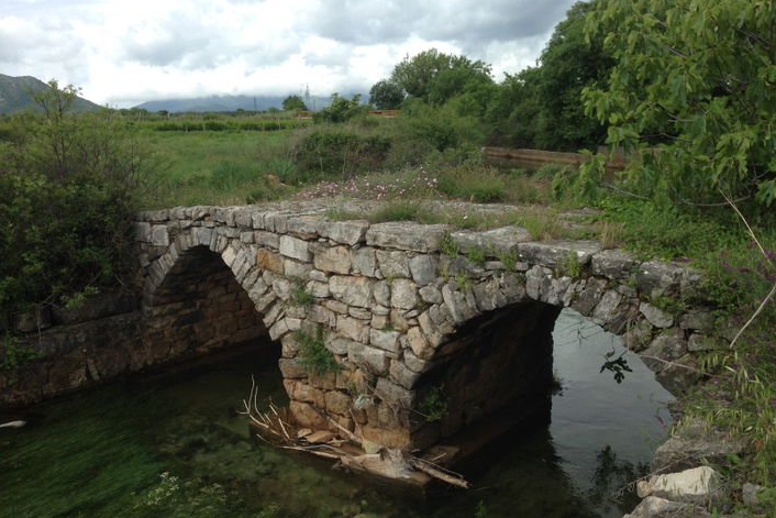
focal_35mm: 35
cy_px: 274
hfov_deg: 54.4
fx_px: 755
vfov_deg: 37.9
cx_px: 395
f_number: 2.4
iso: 50
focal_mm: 4.12
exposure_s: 1/1130
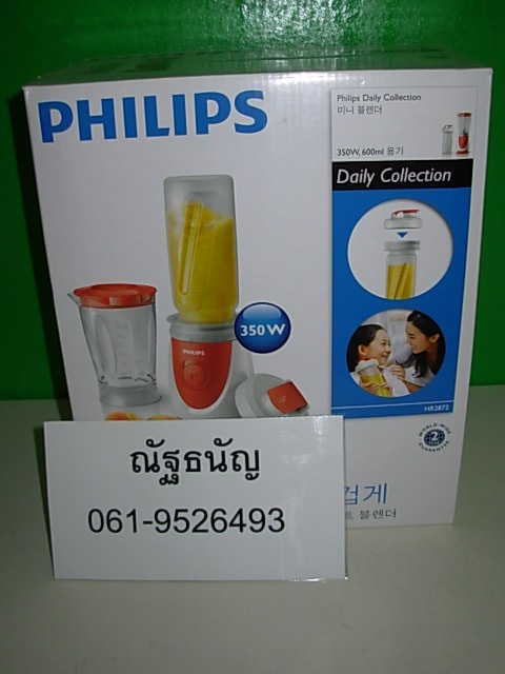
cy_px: 337
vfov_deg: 49.0
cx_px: 252
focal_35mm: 38
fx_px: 739
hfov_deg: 37.7
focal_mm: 6.3
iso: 50
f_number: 2.9
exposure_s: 1/32
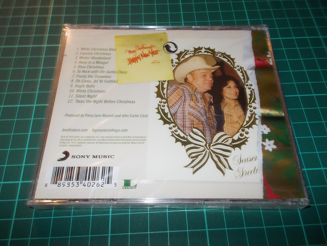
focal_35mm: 29
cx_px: 164
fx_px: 274
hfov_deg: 61.7
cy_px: 123
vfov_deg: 48.2
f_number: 3.3
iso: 200
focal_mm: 4.1
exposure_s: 1/30
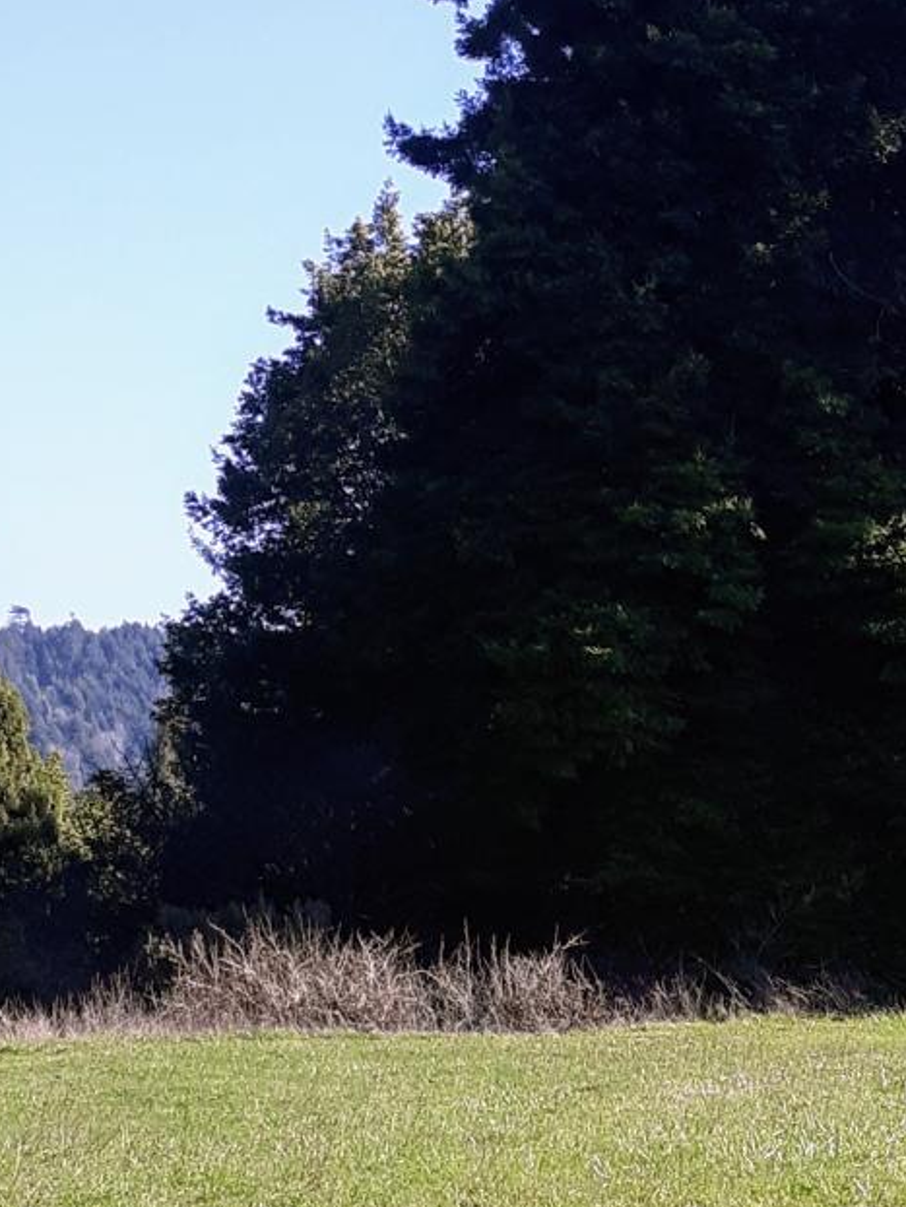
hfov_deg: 15.6
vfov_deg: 21.1
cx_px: 1185
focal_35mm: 90
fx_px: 3139
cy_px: 1158
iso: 40
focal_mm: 3.7
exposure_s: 1/783
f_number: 1.7
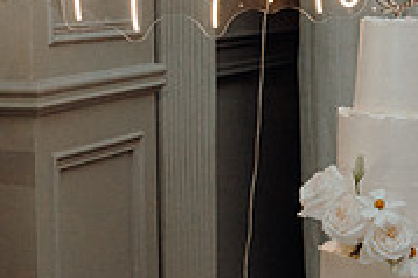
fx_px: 1392
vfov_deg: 11.4
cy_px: 104
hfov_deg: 16.4
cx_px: 504
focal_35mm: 120
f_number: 3.5
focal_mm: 37
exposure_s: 1/200
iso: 2500
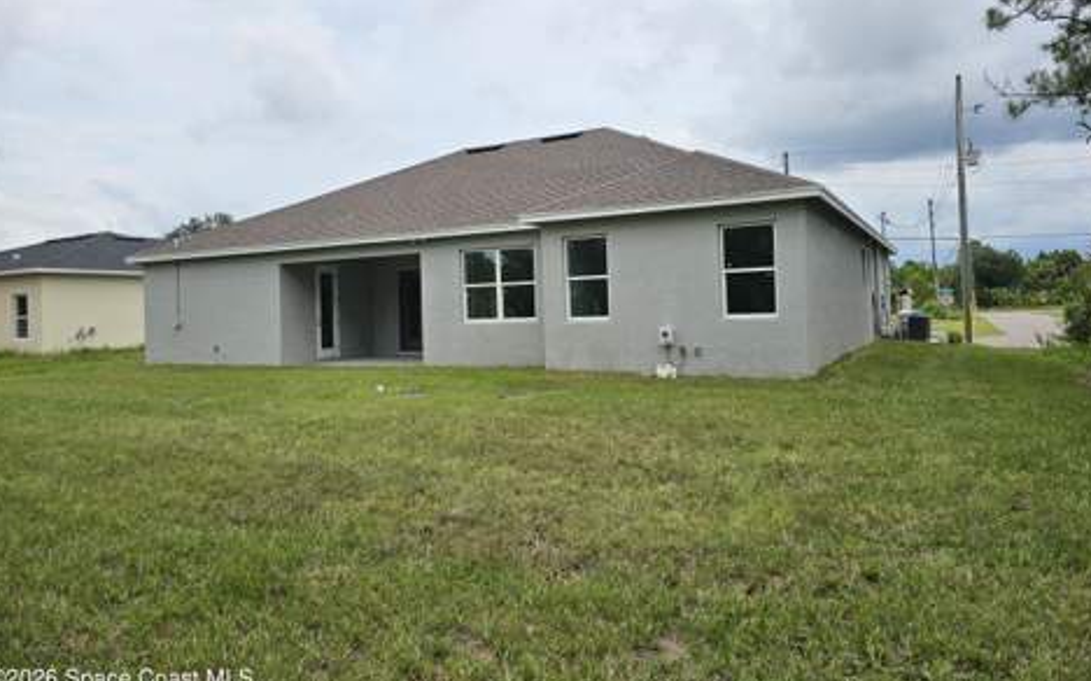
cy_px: 295
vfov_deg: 49.1
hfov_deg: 72.6
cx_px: 546
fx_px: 743
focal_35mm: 25
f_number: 1.7
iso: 10
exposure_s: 1/1480
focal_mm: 6.3
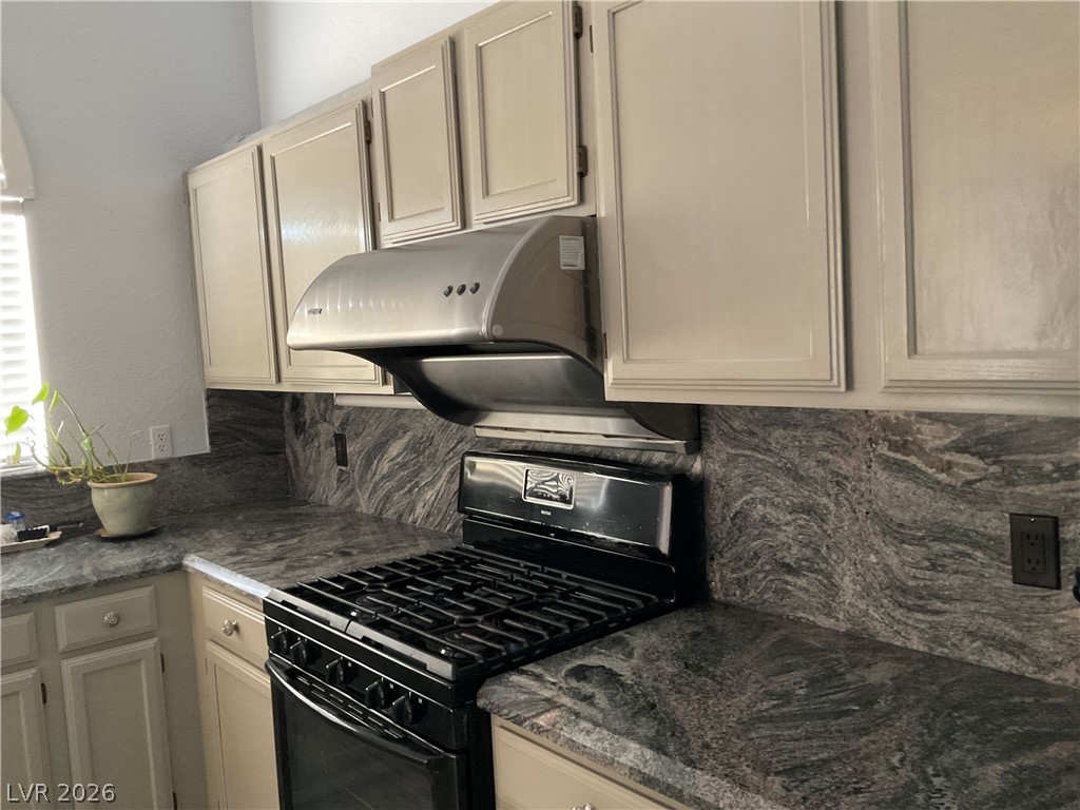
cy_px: 405
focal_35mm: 29
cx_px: 540
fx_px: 905
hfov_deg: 61.7
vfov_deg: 48.2
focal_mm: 3
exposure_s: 1/30
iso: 250
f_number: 1.8
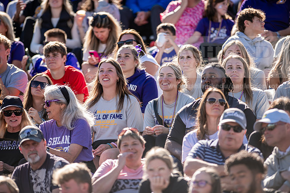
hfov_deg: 6.9
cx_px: 145
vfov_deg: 4.6
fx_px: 2417
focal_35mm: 300
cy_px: 96
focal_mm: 300
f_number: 3.2
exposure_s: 1/1000
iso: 200
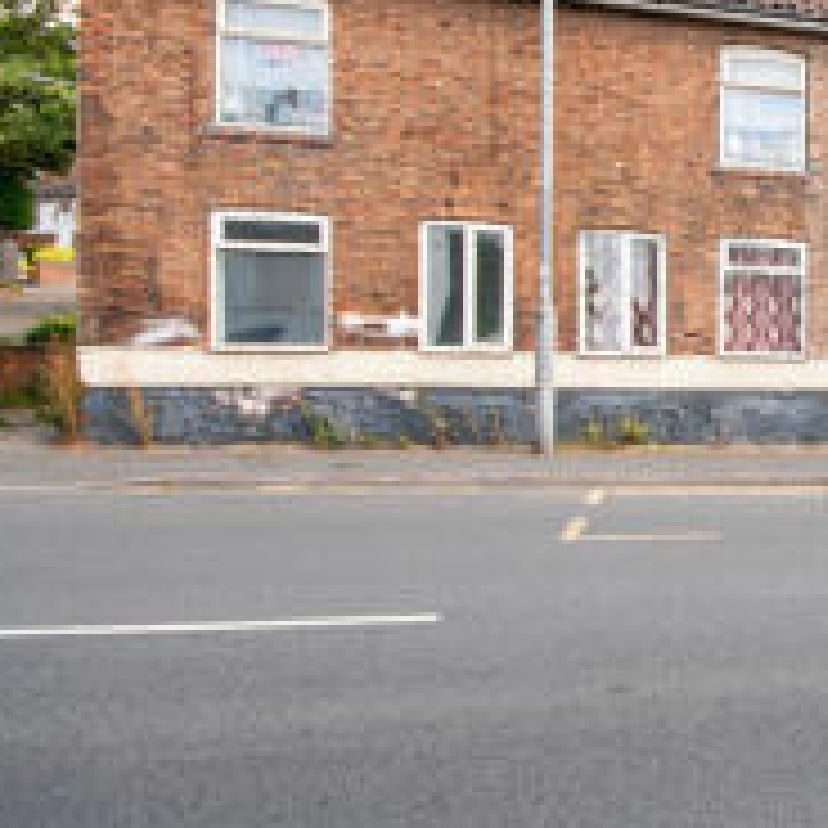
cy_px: 326
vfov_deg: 49.4
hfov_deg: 36.1
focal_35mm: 33
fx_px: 893
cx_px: 1037
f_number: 8
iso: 100
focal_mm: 10
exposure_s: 1/80
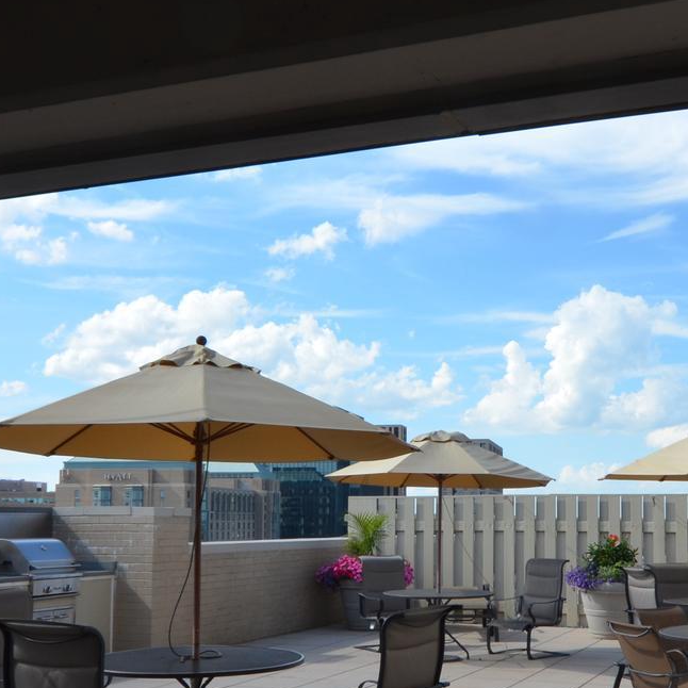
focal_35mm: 44
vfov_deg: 37.9
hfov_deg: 37.7
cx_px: 451
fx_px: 997
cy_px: 420
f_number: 8
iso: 200
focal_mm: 11
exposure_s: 1/250
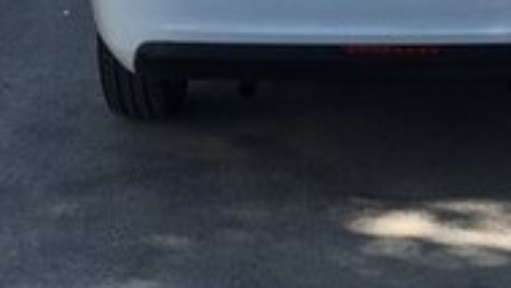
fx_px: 1491
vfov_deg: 10.8
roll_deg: +0.7
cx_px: 387
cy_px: -77
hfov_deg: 19.3
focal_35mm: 110
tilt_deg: -8.9
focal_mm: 4.15
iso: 25
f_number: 2.2
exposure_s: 1/974
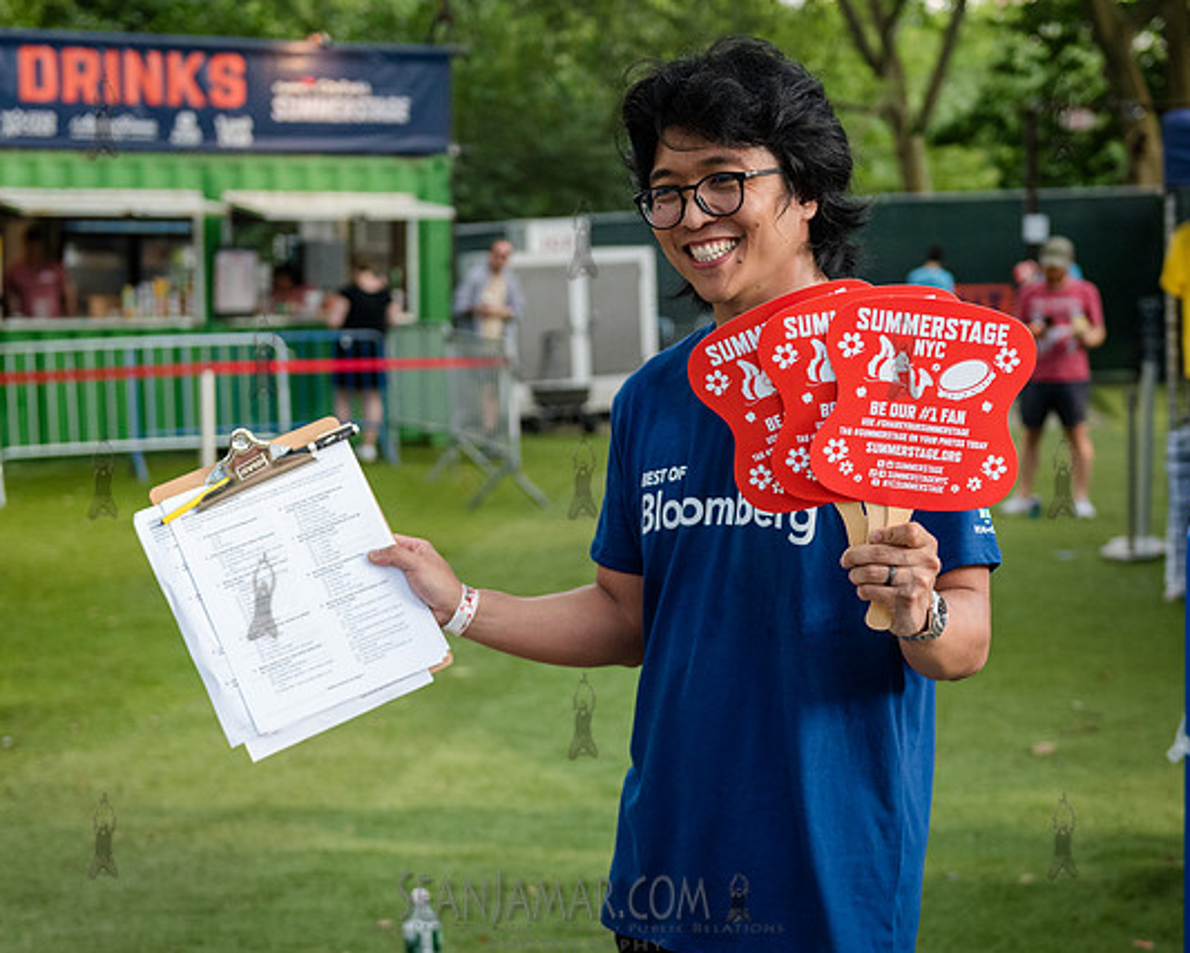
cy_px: 508
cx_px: 704
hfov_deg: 29.9
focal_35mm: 63
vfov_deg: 24.2
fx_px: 2220
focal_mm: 52
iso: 2000
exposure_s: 1/1250
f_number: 3.2
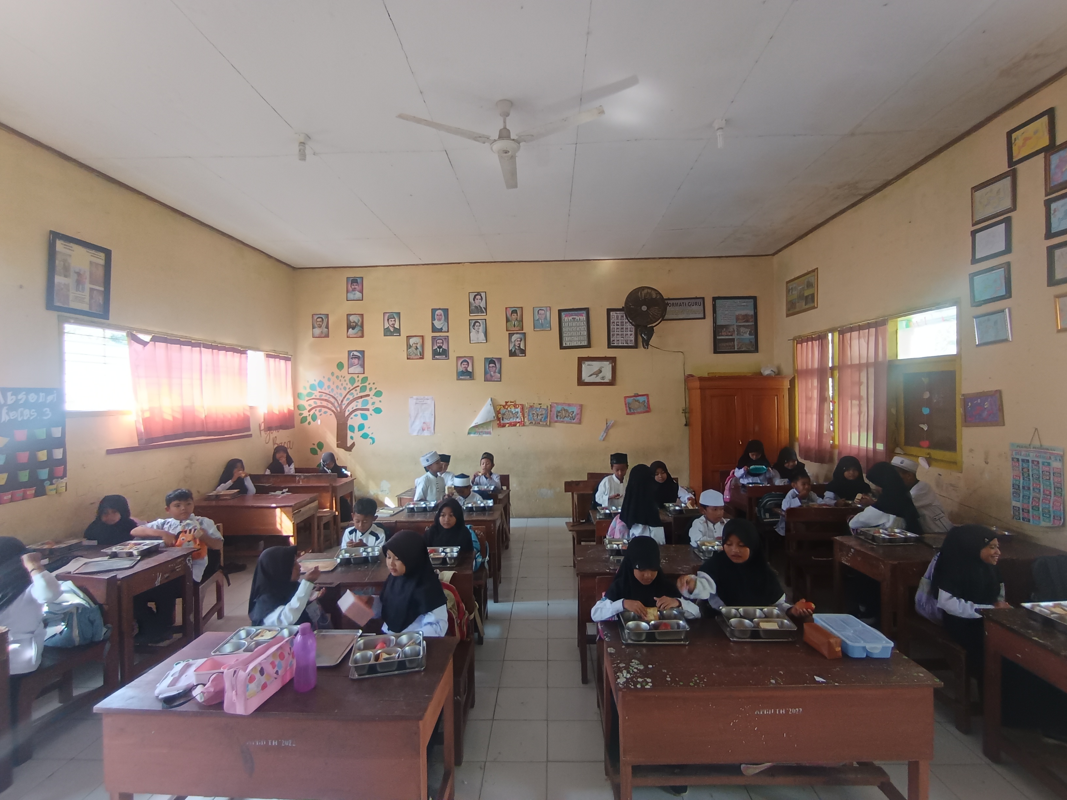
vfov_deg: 78.1
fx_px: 493
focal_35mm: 16
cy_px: 400
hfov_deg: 94.5
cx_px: 534
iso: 295
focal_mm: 1.65
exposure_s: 1/50
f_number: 2.2
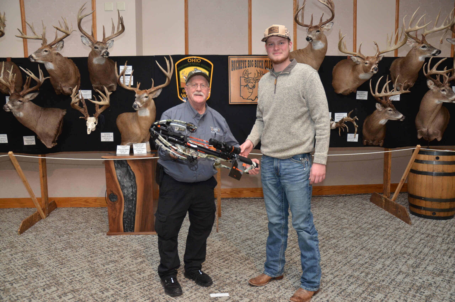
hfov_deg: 67.5
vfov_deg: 47.7
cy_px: 151
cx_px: 228
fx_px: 341
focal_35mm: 27
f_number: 6.3
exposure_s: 1/60
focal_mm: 18
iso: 500
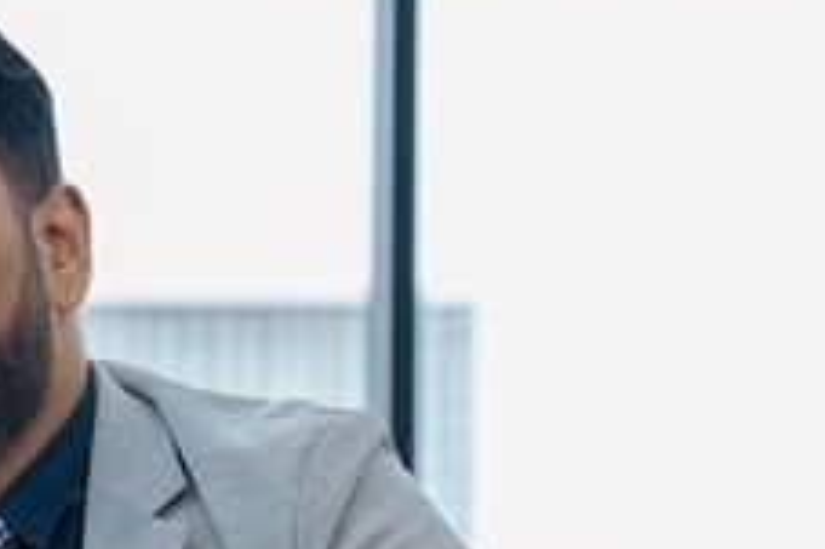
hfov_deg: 9.0
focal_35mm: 225
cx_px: -211
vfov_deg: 6.1
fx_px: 5152
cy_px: 562
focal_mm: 85
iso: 1600
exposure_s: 1/250
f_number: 2.8
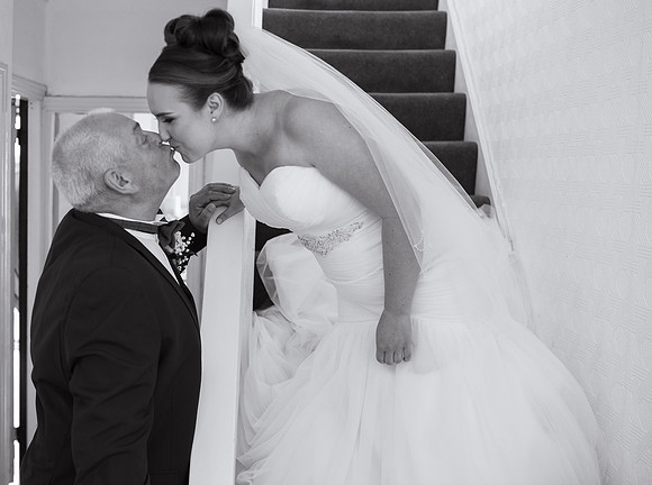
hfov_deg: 41.4
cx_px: 231
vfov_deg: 31.7
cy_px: 205
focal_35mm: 45
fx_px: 854
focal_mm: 35
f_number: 2.8
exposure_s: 1/100
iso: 320
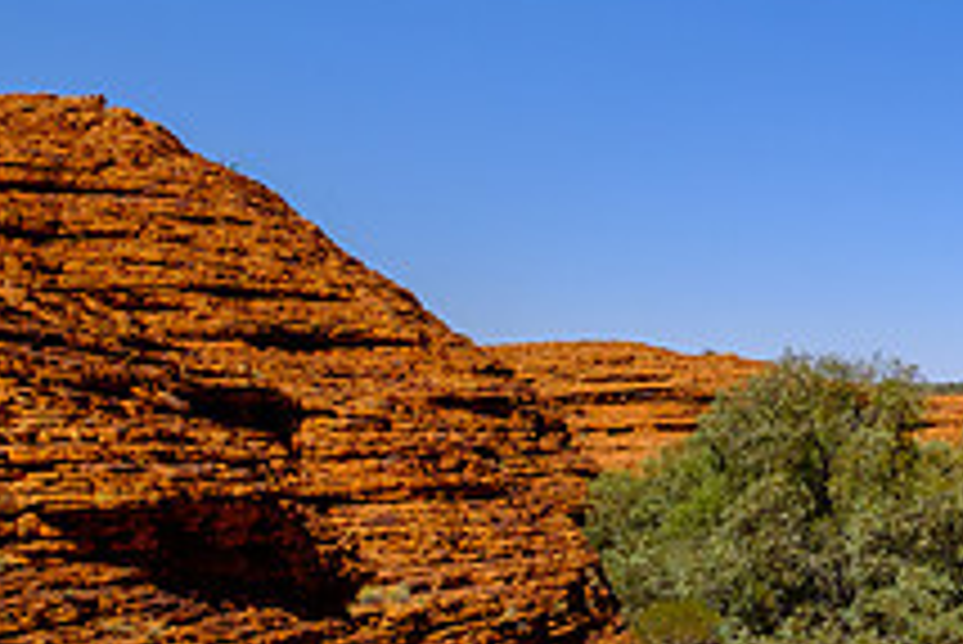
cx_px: 1143
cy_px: 263
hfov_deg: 34.6
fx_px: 1231
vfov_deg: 29.2
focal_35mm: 46
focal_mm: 11
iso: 200
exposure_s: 1/600
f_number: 8
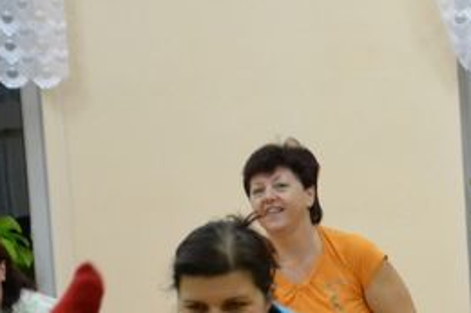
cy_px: 420
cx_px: 585
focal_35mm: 194
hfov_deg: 10.4
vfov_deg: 7.0
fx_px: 2536
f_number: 4.8
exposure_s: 1/60
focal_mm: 42
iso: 3200
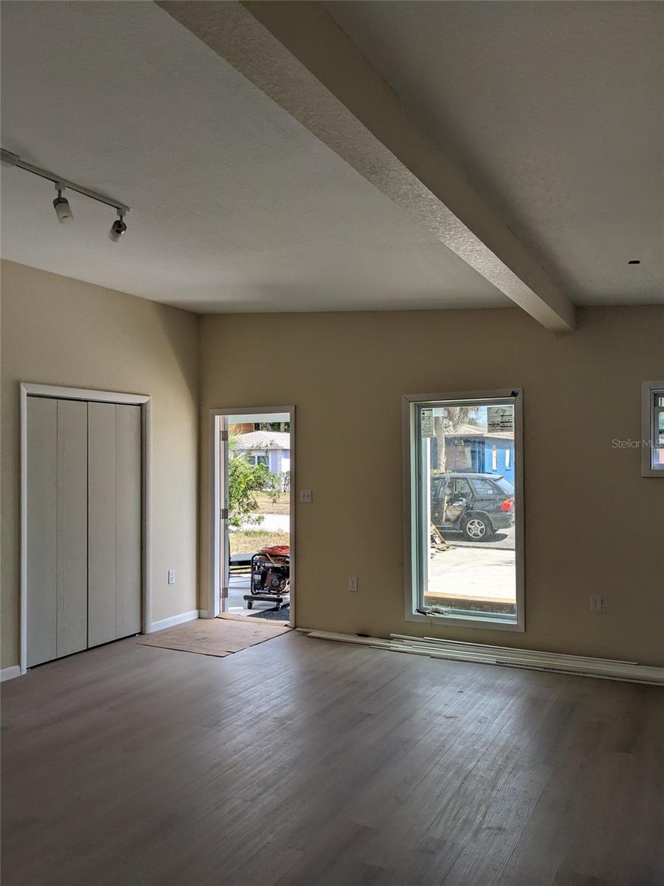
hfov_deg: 51.4
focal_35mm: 27
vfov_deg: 65.3
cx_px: 332
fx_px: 691
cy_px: 443
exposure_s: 1/1114
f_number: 1.73
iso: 48
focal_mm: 4.38
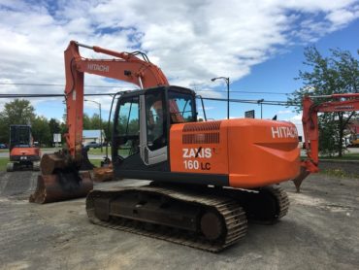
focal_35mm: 29
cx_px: 180
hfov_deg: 61.6
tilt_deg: +2.7
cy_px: 135
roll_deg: +0.3
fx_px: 301
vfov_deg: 48.3
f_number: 2.2
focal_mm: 4.15
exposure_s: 1/1374
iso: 25
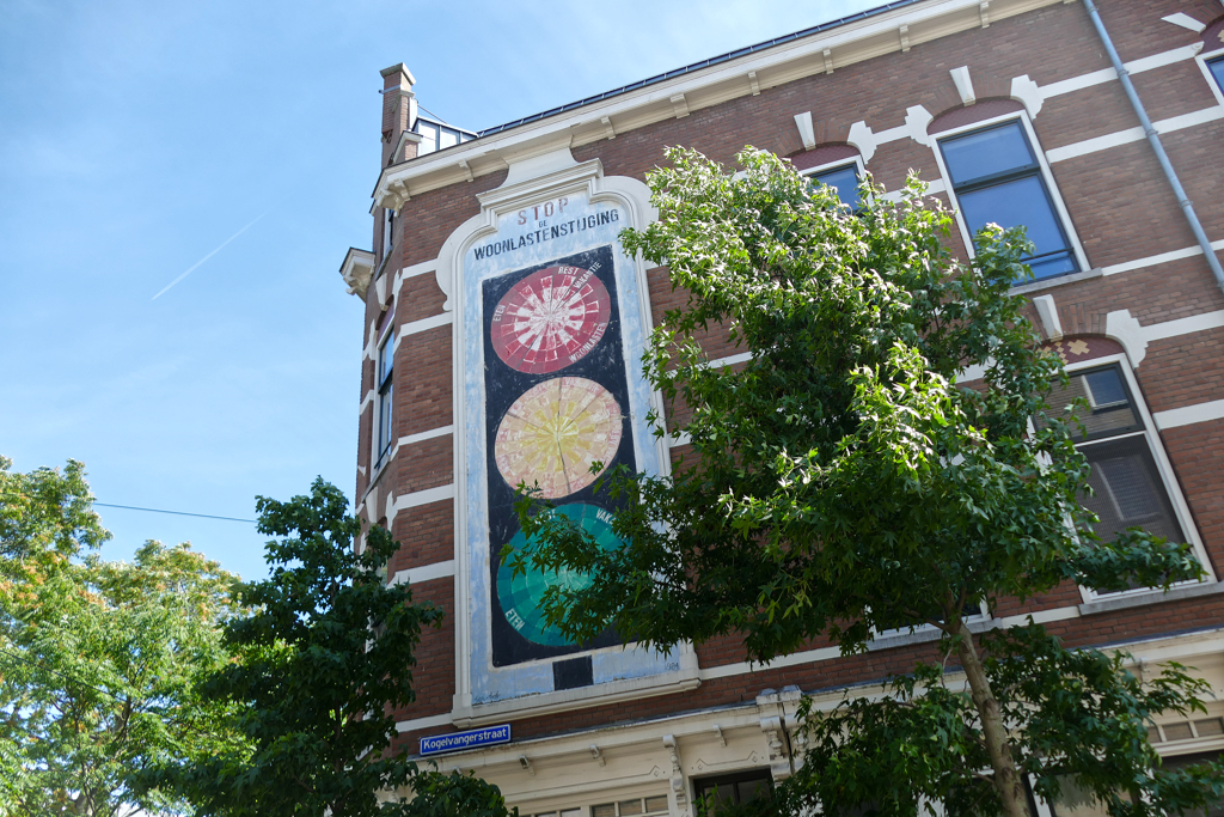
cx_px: 612
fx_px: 986
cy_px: 408
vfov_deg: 45.0
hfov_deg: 63.7
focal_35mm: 29
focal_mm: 10.6
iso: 125
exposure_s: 1/640
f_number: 3
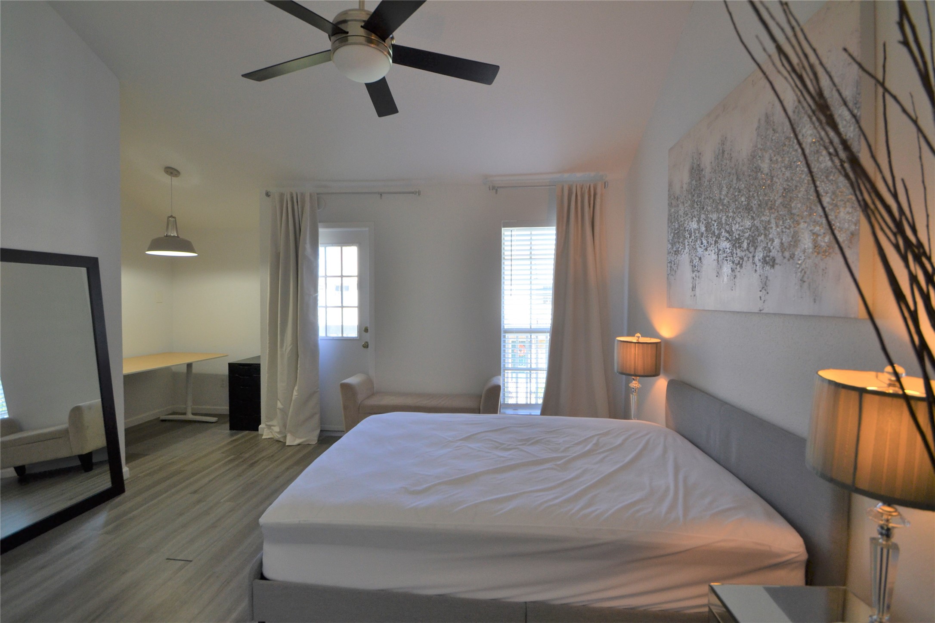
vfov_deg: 77.3
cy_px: 312
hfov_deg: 100.4
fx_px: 390
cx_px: 468
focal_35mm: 15
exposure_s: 1/100
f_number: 5
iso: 400
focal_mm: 10
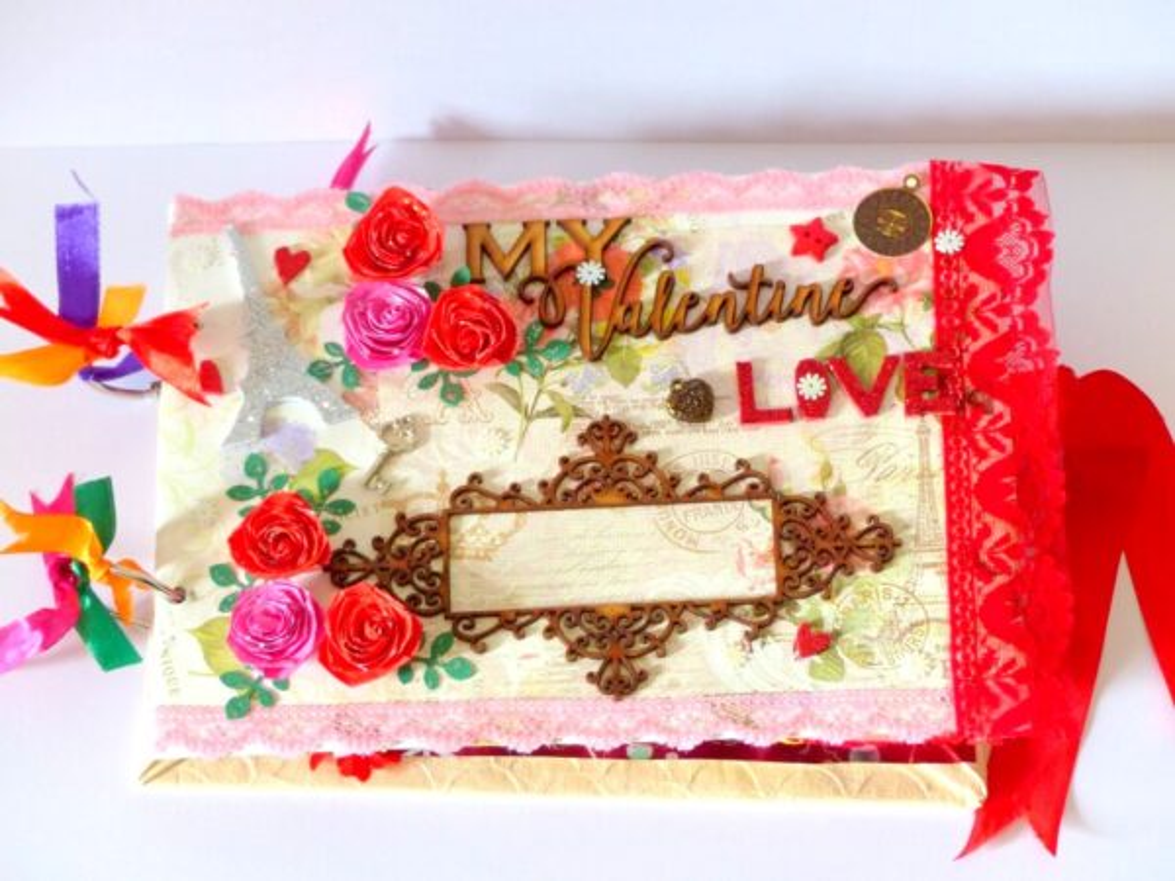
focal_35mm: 124
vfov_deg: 12.0
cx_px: 588
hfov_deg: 15.9
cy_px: 440
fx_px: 4209
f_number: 2.8
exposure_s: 1/80
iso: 320
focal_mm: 22.2
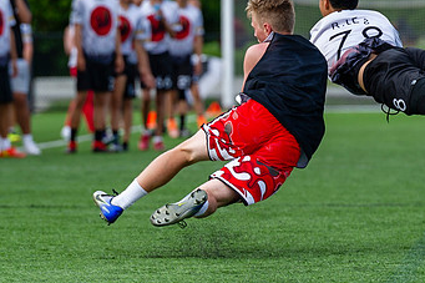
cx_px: 242
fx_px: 6785
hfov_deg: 3.6
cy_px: 163
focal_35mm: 575
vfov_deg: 2.4
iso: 450
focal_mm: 200
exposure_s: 1/1250
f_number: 4
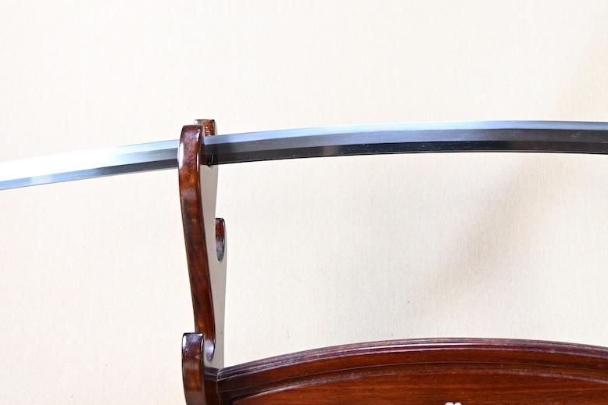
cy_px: 102
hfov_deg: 35.4
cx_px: 440
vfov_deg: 24.2
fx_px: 934
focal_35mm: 55
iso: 100
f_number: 3.5
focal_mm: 20.5
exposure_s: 1/3
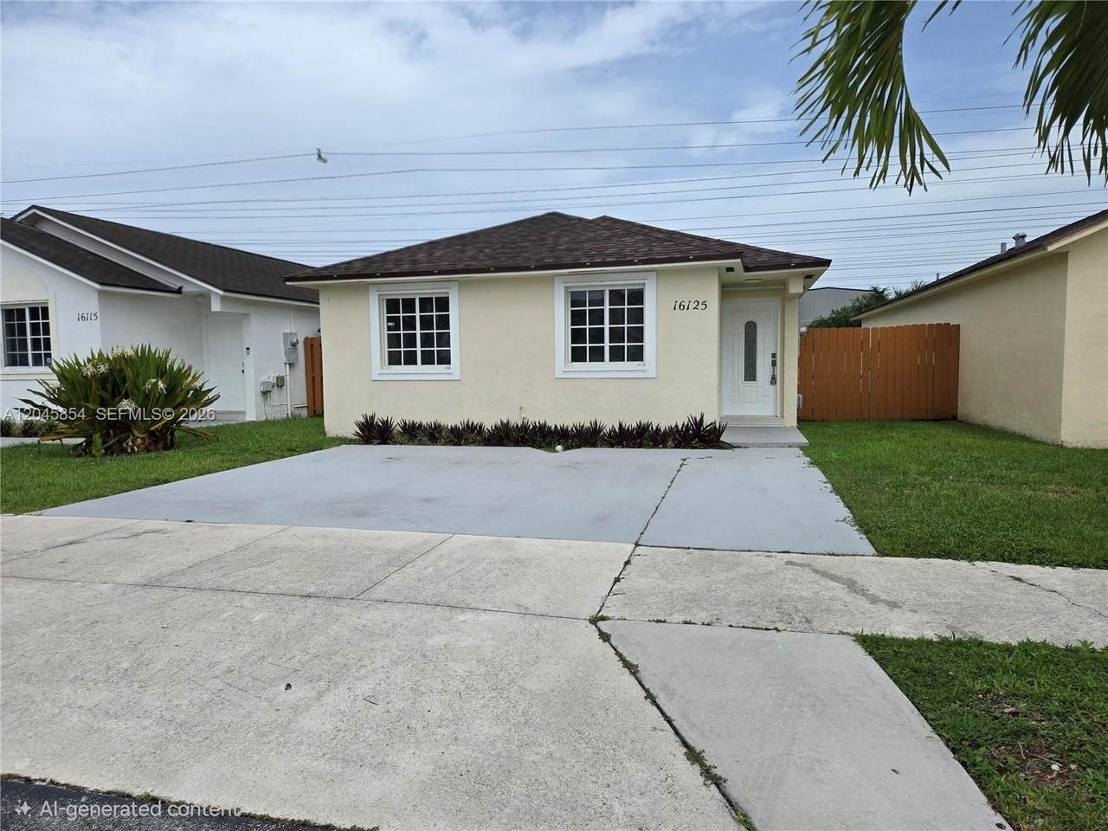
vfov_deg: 58.9
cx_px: 554
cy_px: 416
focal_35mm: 23
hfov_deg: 73.9
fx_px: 736
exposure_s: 1/5000
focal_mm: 5.4
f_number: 1.8
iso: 25
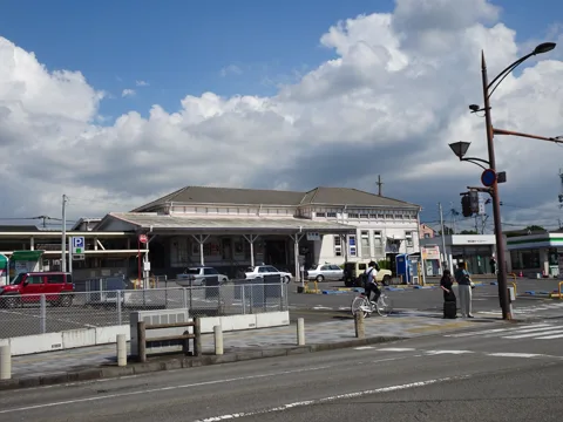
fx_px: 651
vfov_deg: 36.0
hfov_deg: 46.8
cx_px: 282
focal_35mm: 40
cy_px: 211
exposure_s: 1/1250
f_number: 4
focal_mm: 6.8
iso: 80
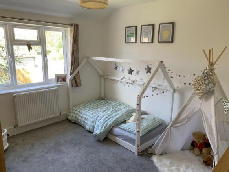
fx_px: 172
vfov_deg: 53.0
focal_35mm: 26
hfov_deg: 67.3
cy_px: 86
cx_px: 114
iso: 100
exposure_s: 1/117
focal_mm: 4.25
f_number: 1.8
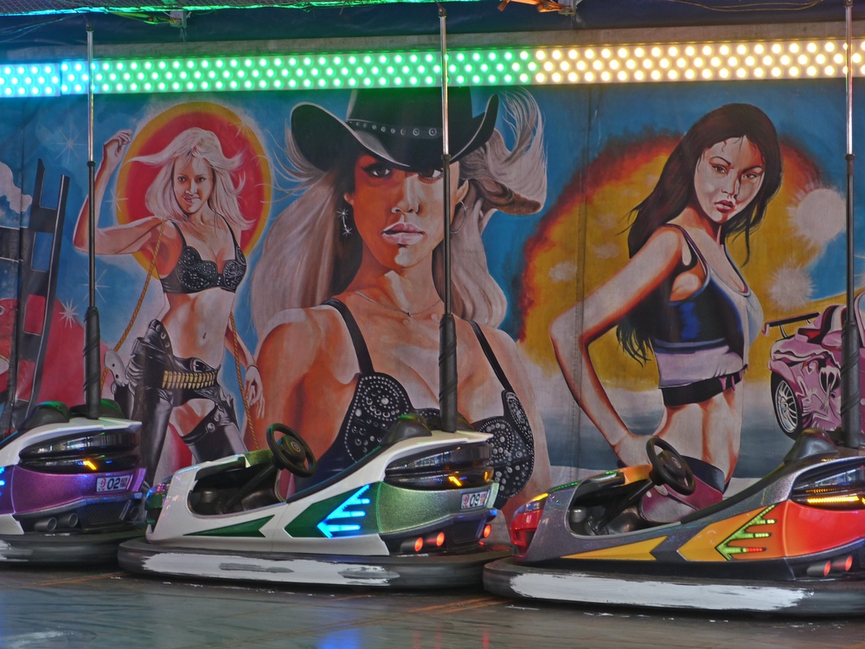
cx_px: 432
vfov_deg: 12.1
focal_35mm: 122
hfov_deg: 16.1
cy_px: 324
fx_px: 3049
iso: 100
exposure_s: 1/13
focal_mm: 21.9
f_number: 3.6
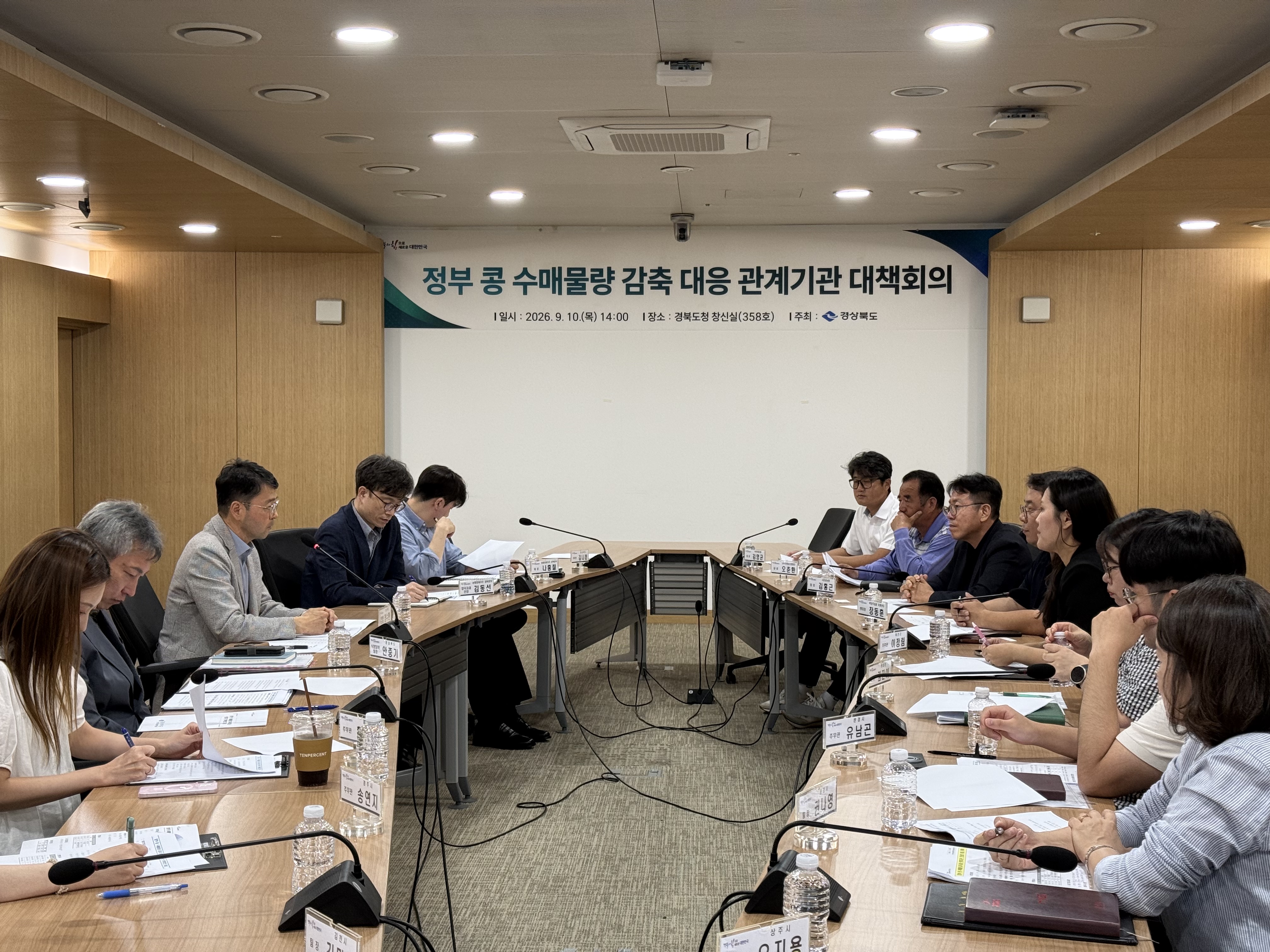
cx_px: 635
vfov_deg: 30.3
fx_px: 1761
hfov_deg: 39.7
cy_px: 476
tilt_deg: -2.4
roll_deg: -0.2
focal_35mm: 48
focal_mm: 6.76
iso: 80
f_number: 1.78
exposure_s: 1/60
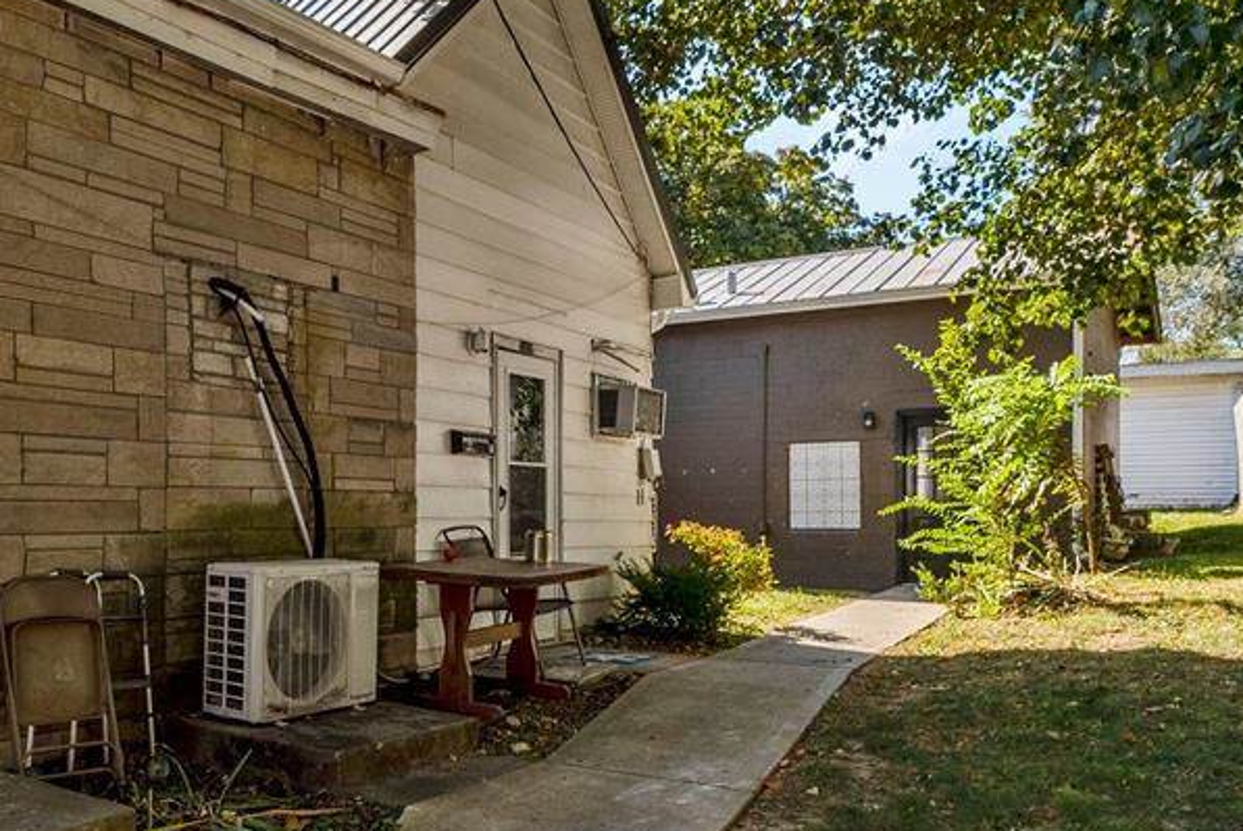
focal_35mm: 30
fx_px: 1037
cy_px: 564
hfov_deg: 58.1
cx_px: 283
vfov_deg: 43.0
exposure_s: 1/125
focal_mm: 14
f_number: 8
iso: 100
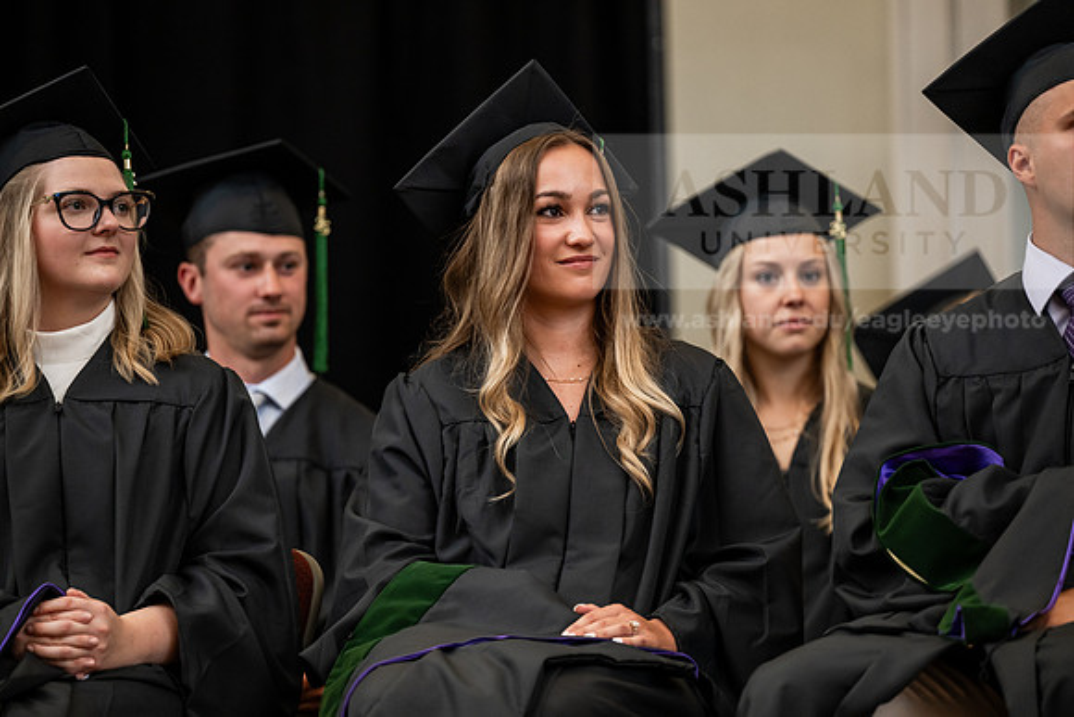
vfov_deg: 7.2
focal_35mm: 190
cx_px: 537
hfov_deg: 10.8
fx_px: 5669
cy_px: 358
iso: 1600
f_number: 3.2
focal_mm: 190
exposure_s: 1/200
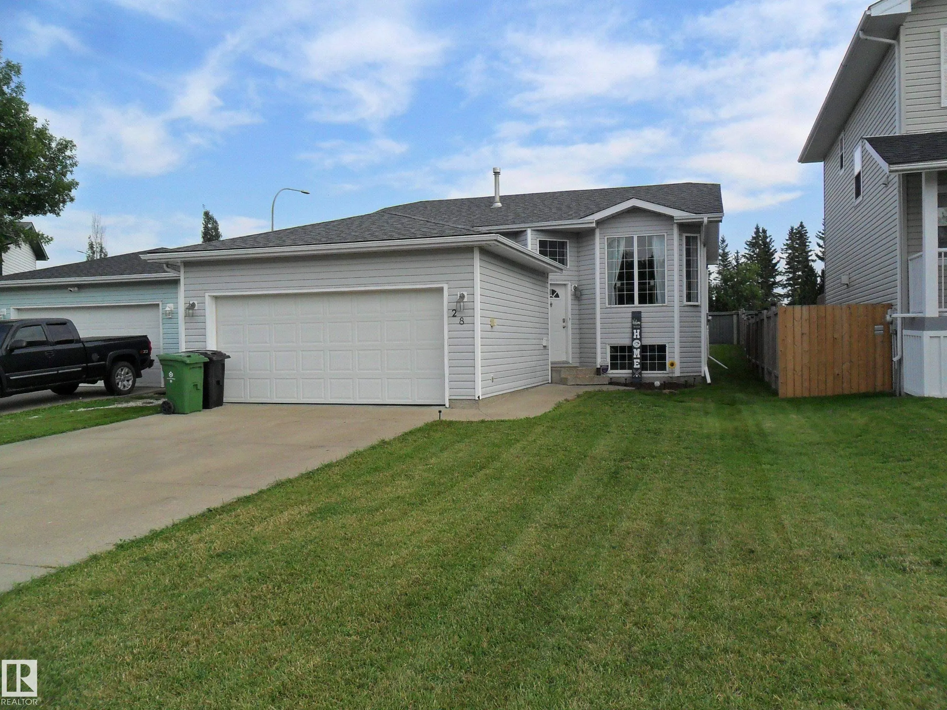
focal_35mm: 27
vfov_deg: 51.4
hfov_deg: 65.3
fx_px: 739
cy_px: 355
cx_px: 474
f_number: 3.5
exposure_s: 1/750
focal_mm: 4.9
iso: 100
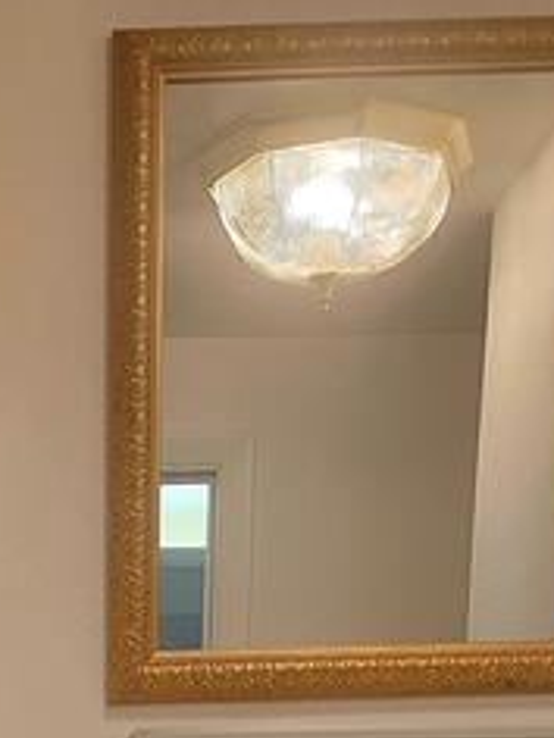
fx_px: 1664
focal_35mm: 78
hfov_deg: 18.2
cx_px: -50
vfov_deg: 20.6
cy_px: 1163
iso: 160
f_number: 1.8
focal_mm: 6.7
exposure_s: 1/120
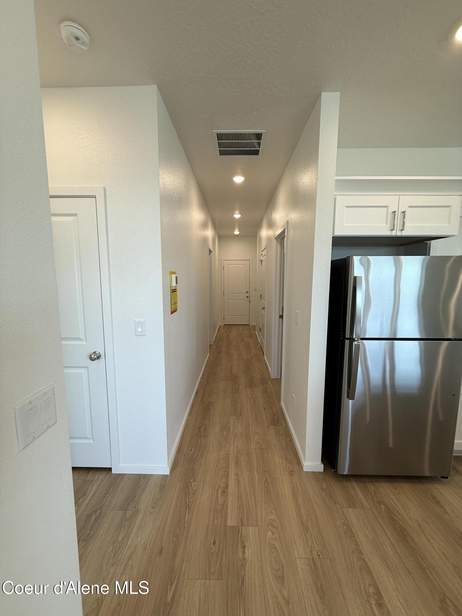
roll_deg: -0.8
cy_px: 308
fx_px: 249
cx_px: 231
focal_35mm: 14
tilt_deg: -5.5
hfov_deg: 85.7
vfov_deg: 102.1
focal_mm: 2.22
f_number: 2.2
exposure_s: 1/120
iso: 80
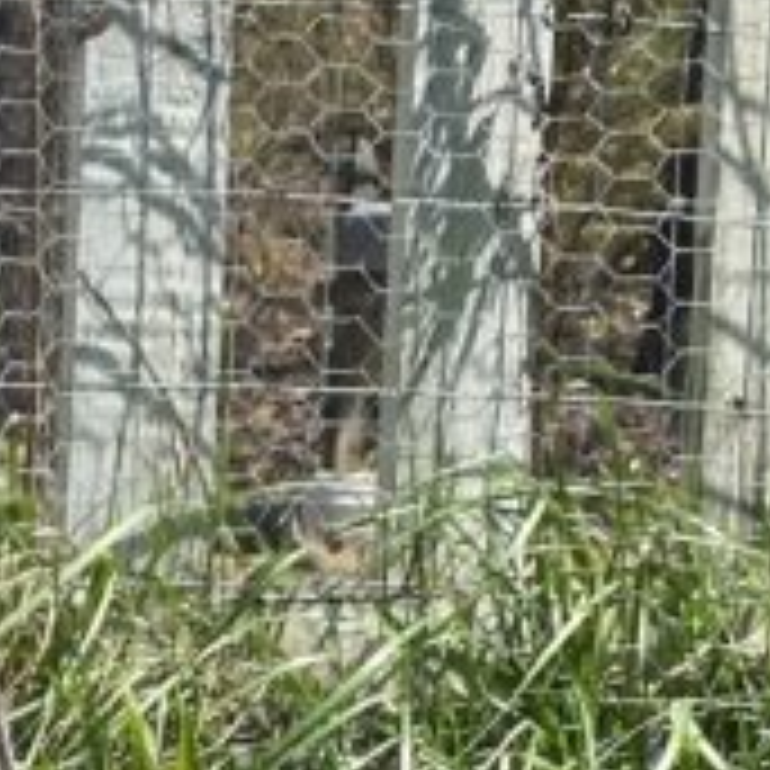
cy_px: 1238
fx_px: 3473
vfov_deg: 11.9
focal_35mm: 138
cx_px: -756
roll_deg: +0.4
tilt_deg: -10.4
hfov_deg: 11.4
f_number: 1.8
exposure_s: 1/1522
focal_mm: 4.25
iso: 32
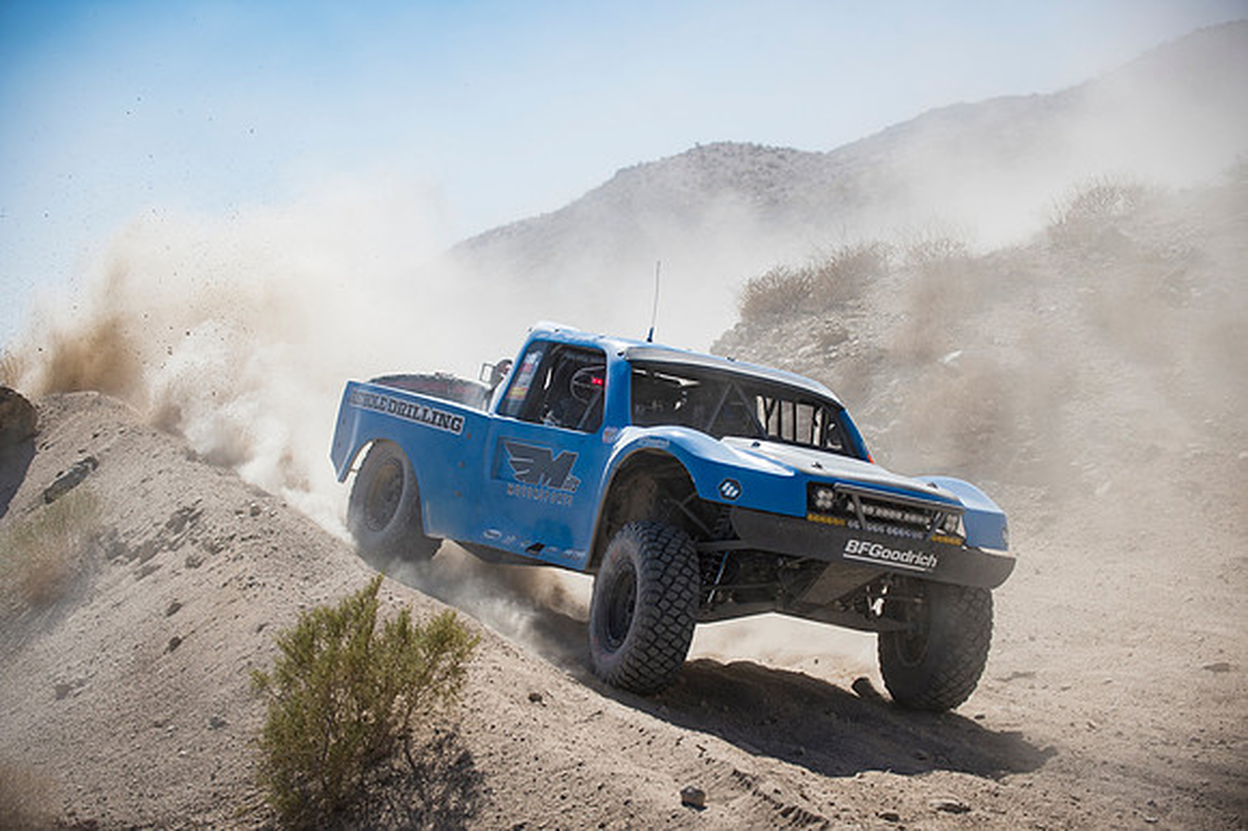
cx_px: 624
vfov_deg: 15.2
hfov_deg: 22.6
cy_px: 416
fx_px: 3118
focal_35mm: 90
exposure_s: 1/2000
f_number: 4
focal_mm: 90
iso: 250
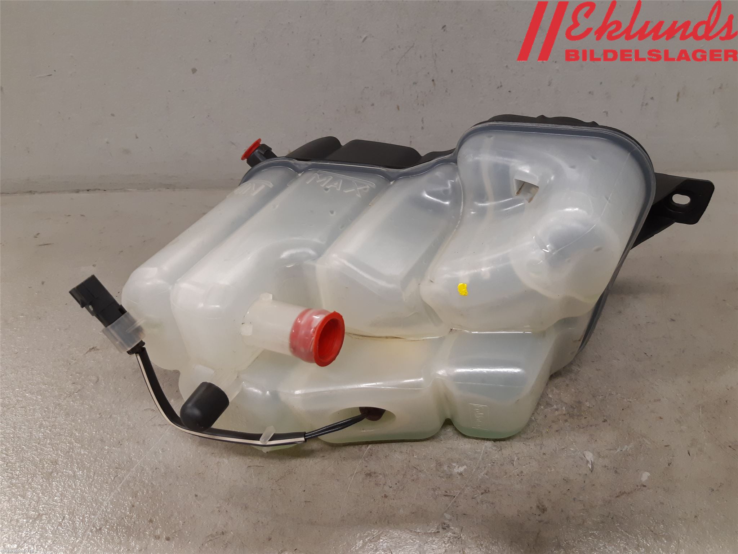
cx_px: 369
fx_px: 554
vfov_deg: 53.1
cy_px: 277
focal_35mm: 26
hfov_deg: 67.3
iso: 125
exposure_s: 1/50
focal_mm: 3.93
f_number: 1.7
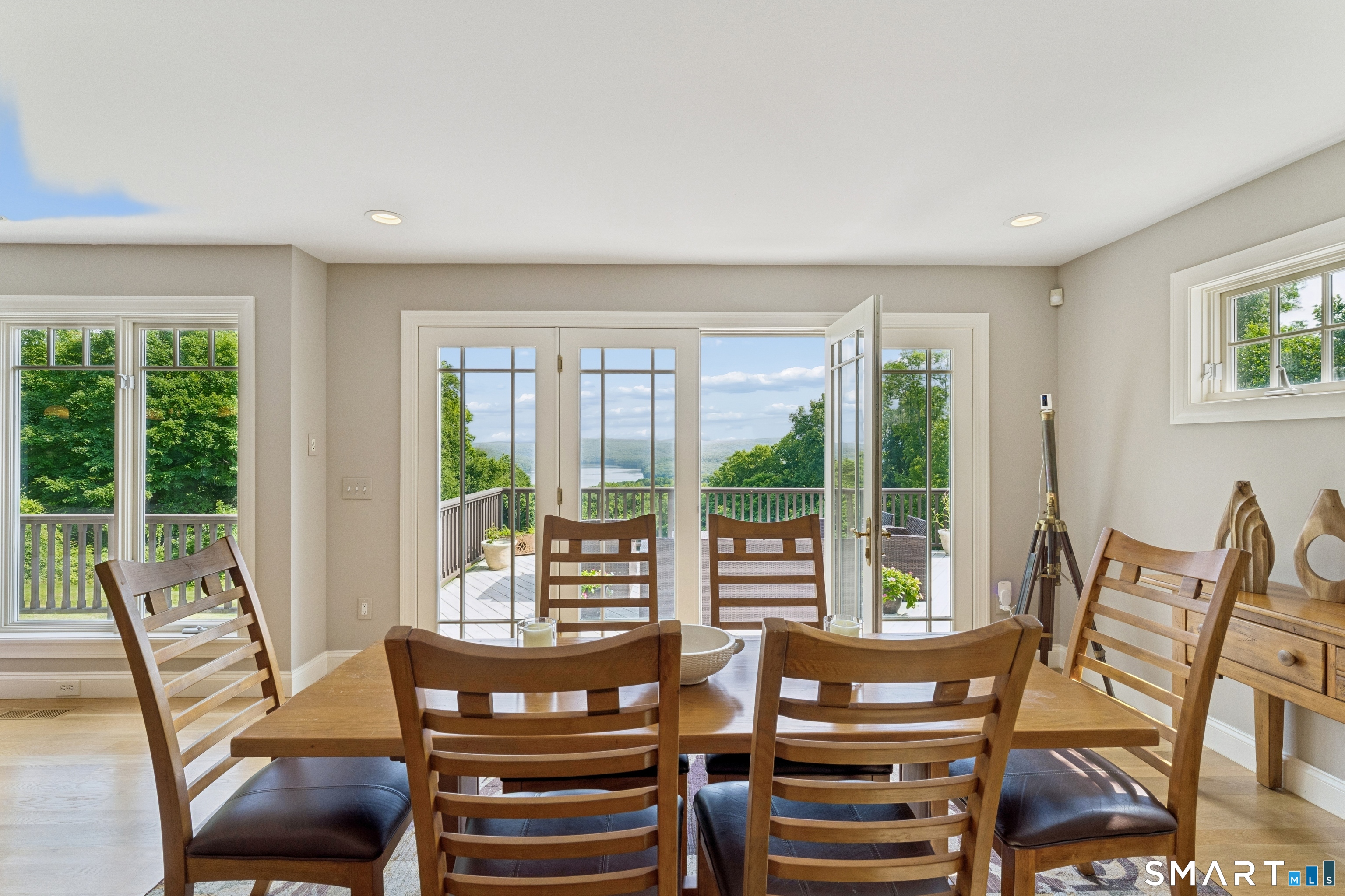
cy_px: 448
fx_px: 583
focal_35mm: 16
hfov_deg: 98.2
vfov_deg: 75.1
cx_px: 672
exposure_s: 1/60
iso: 400
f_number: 13
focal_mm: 15.6
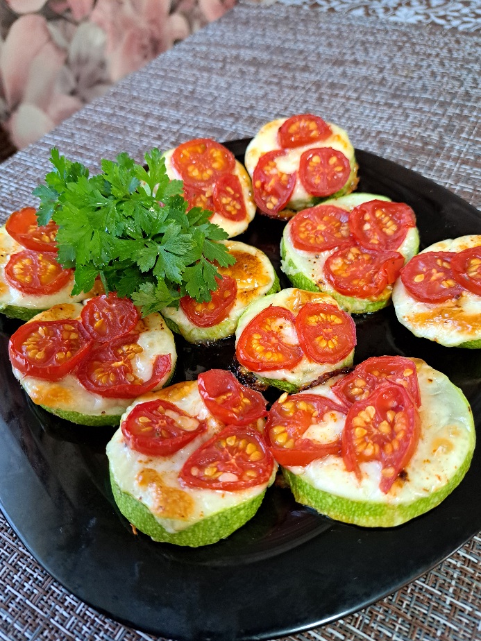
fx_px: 445
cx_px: 240
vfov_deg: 71.6
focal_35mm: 24
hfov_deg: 56.8
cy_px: 320
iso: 400
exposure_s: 1/50
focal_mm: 5.23
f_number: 1.8
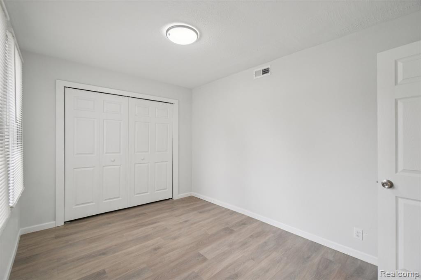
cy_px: 140
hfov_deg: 100.4
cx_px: 210
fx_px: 175
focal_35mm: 15
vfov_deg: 77.3
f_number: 8
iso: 400
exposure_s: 1/30
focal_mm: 10
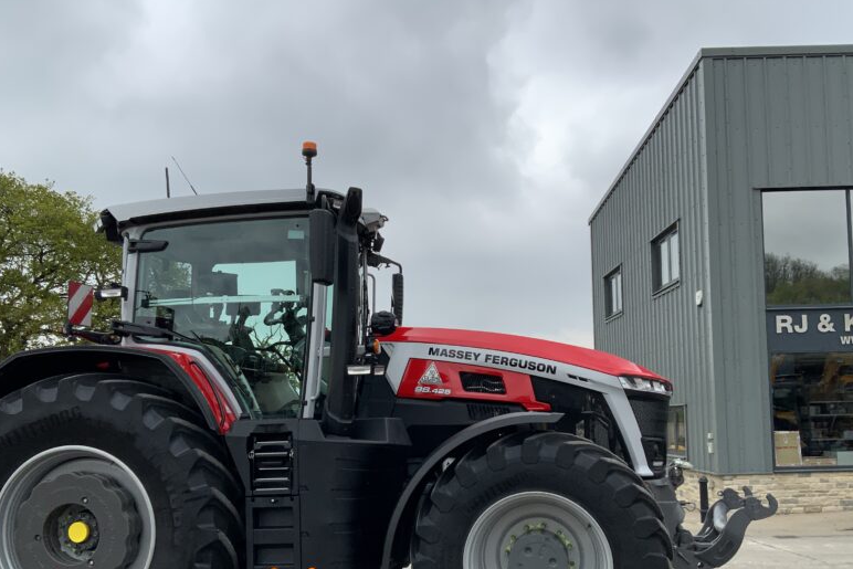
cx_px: 413
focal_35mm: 40
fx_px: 948
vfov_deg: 33.1
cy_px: 376
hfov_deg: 48.4
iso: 16
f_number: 1.8
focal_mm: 3
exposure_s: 1/524
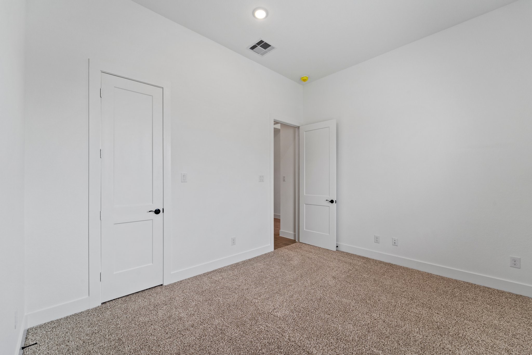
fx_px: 207
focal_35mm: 14
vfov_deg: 81.2
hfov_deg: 104.3
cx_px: 266
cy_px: 178
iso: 320
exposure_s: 1/8
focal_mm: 14
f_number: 10
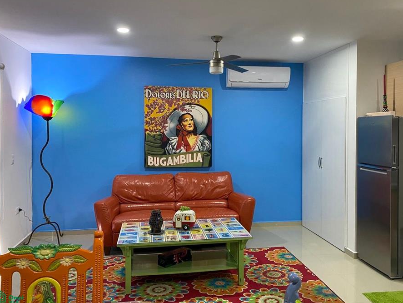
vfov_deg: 46.7
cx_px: 222
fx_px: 349
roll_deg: +0.4
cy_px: 133
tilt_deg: -0.9
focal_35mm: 30
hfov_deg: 59.8
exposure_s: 1/60
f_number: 1.8
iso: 320
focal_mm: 4.25
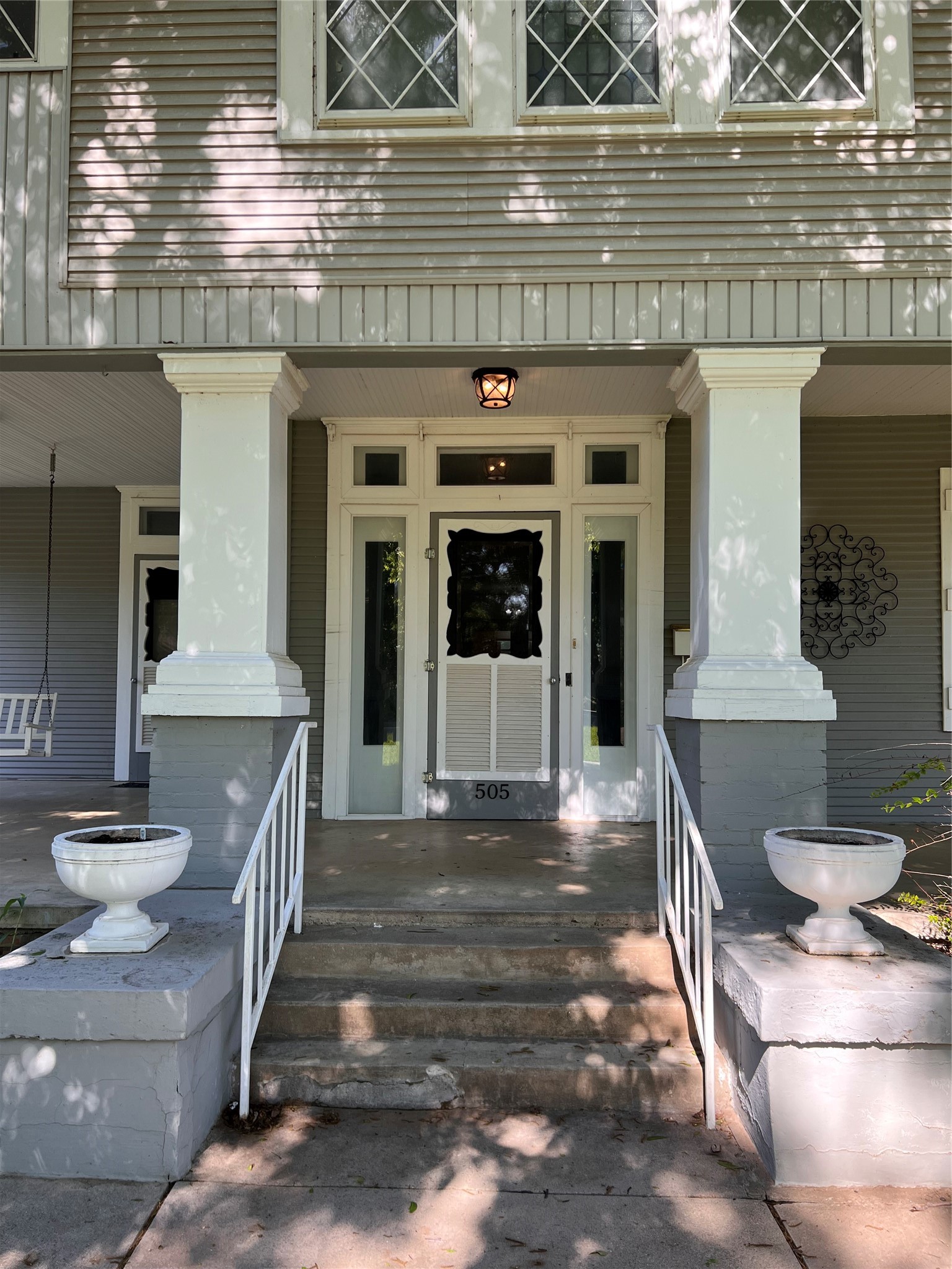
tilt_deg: +3.3
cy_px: 634
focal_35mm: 26
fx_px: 953
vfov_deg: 67.3
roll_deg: +0.8
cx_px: 476
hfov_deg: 53.1
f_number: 1.5
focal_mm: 5.7
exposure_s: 1/533
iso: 50
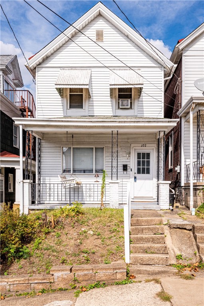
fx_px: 234
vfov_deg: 66.4
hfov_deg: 47.1
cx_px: 102
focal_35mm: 28
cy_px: 153
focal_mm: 27.5
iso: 200
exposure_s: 1/320
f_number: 9
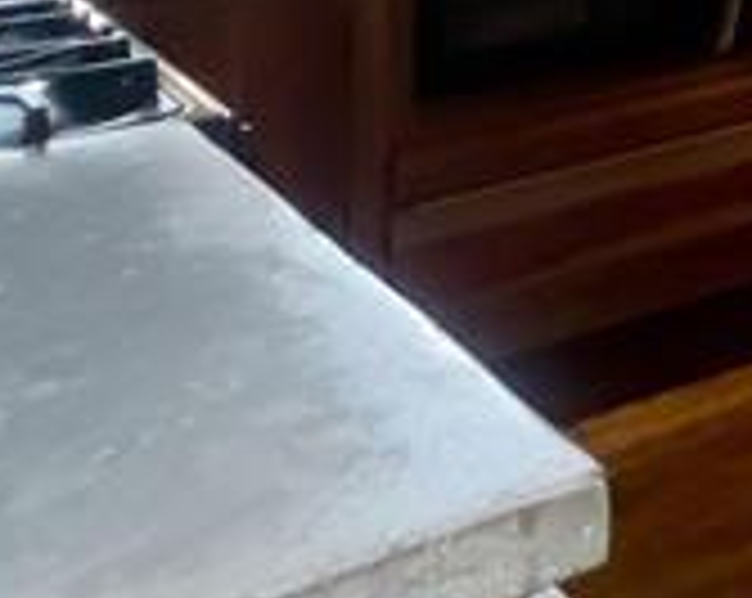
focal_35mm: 78
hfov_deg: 16.0
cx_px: 1671
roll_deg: -0.6
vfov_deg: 16.4
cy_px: -481
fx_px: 1733
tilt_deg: +0.3
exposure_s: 1/60
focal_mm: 1.57
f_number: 1.8
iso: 500
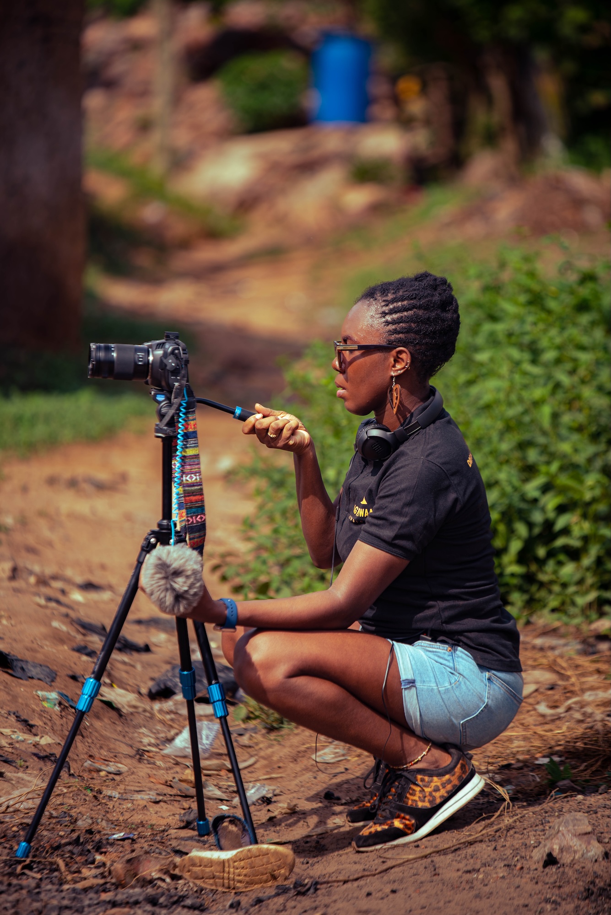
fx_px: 5087
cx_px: 306
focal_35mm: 200
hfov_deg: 6.9
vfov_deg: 10.3
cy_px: 458
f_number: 2.8
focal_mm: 200
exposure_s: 1/640
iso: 160
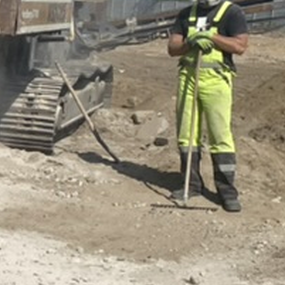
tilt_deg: -8.7
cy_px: 157
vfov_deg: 14.9
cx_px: -364
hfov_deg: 12.3
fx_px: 1090
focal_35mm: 117
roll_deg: -2.6
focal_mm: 4.25
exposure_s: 1/4608
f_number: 1.8
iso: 32
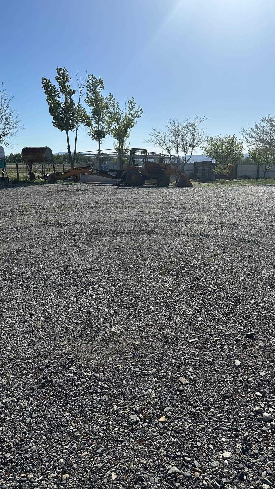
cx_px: 154
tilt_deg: -15.1
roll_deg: +0.2
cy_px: 238
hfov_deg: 42.8
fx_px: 350
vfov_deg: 69.8
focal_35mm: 27
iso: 80
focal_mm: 6.86
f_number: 1.78
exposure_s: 1/8929
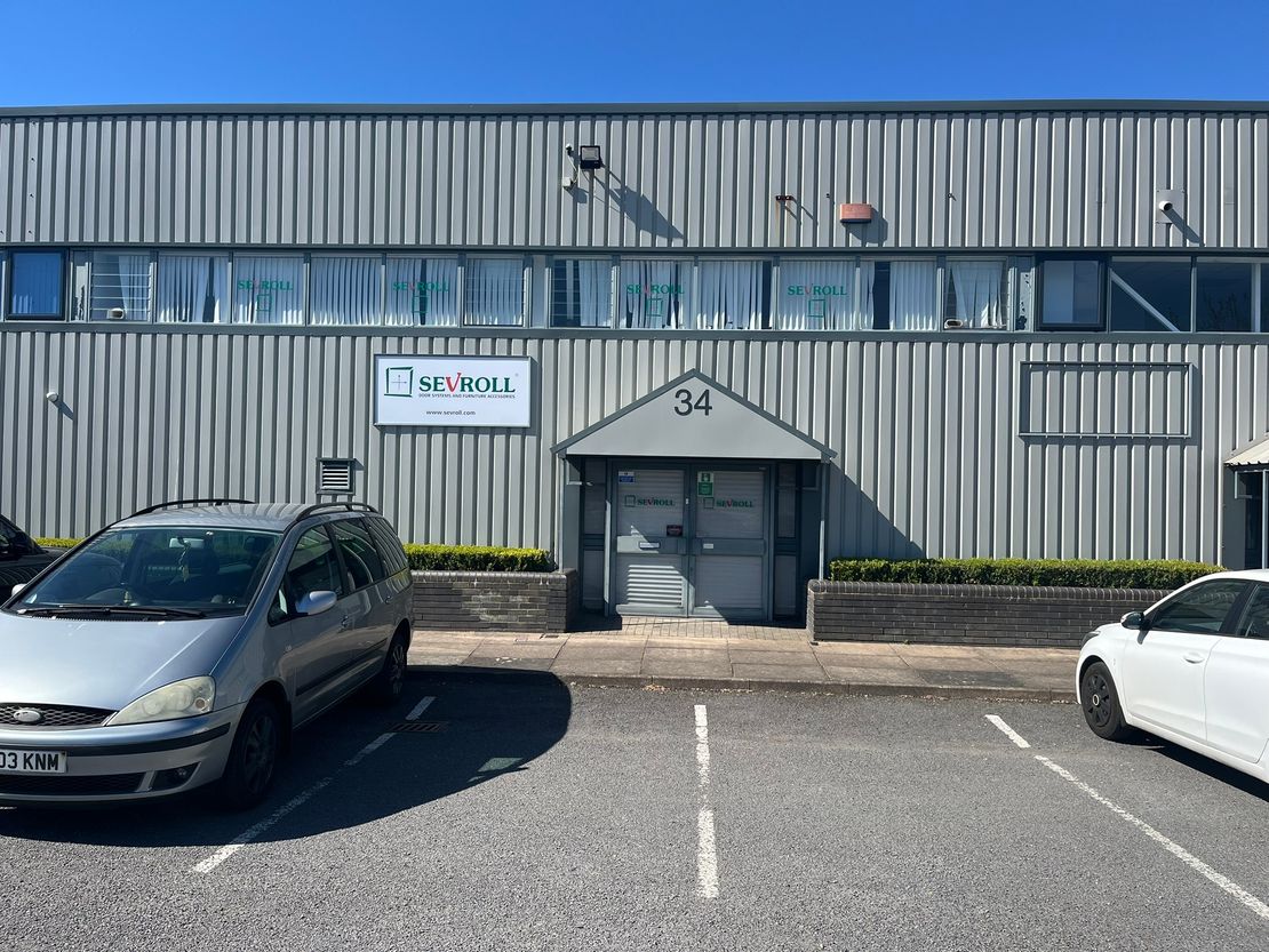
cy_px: 476
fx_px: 953
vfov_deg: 53.1
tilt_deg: +0.6
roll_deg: -0.9
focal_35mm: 26
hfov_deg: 67.3
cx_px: 634
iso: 50
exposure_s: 1/2825
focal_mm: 5.1
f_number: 1.6
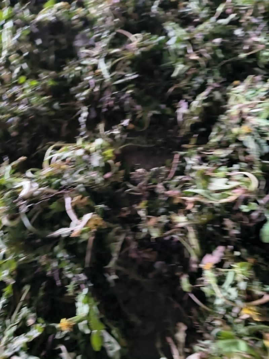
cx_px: 134
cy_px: 180
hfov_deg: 53.1
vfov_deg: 67.3
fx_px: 269
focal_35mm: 26
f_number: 1.8
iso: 4000
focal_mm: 4.84
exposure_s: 1/47.9
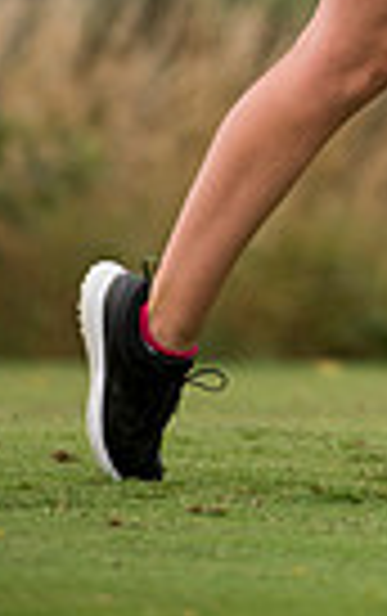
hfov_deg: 1.3
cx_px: 536
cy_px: -373
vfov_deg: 2.1
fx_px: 16890
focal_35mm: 1004
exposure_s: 1/1250
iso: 800
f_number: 4
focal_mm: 300
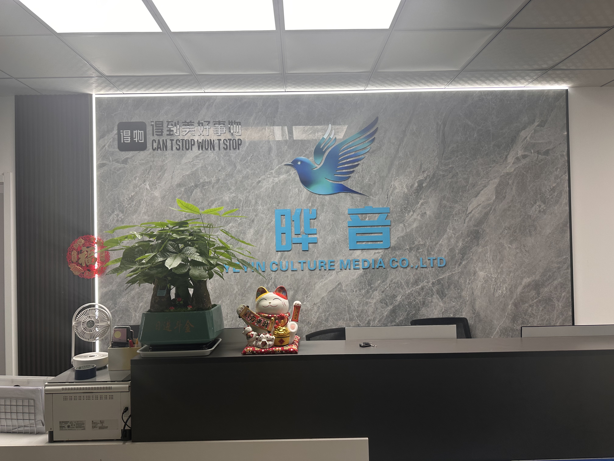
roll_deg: +1.1
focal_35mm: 24
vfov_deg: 56.8
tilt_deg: +1.1
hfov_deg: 71.6
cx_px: 307
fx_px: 426
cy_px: 230
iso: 64
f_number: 1.78
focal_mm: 6.86
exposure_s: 1/100
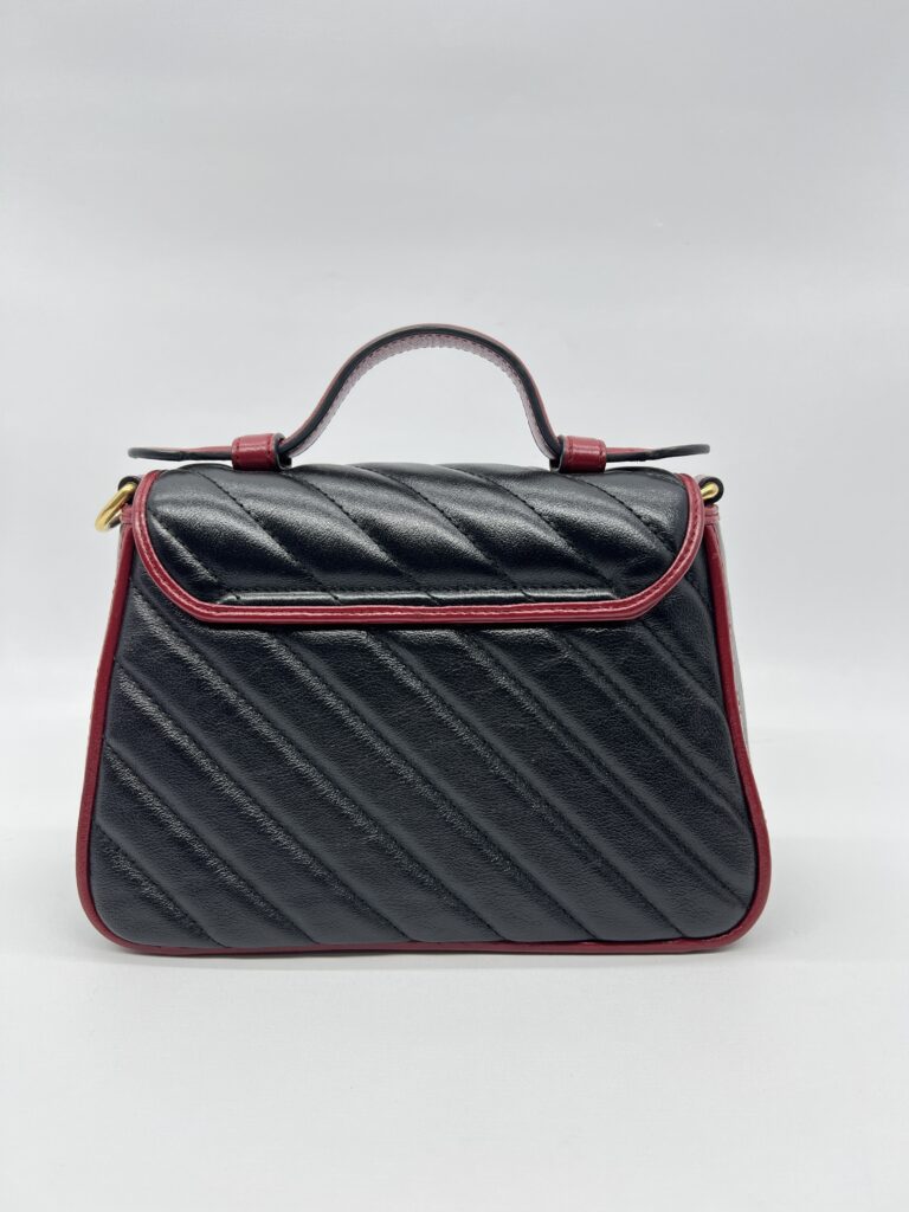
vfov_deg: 67.3
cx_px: 454
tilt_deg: -10.6
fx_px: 910
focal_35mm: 26
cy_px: 606
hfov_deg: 53.1
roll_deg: -1.1
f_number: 1.5
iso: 32
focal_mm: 5.7
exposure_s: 1/116
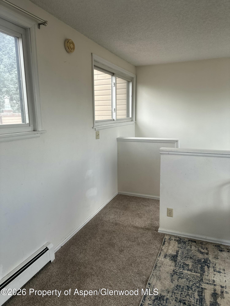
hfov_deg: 56.8
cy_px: 153
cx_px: 115
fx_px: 213
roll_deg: -0.5
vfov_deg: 71.6
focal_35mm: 24
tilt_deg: -9.6
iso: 64
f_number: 1.78
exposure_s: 1/168
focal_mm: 6.86
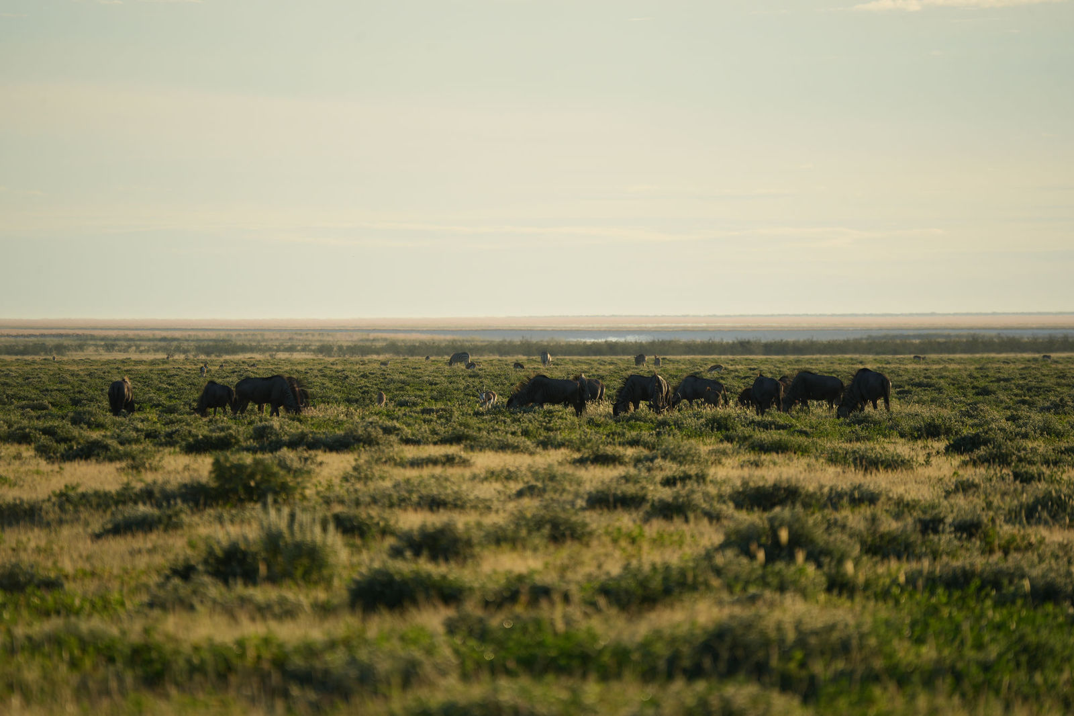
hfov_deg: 5.2
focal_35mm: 400
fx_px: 11930
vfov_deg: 3.4
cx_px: 537
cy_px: 358
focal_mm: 400
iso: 200
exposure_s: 1/500
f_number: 6.3
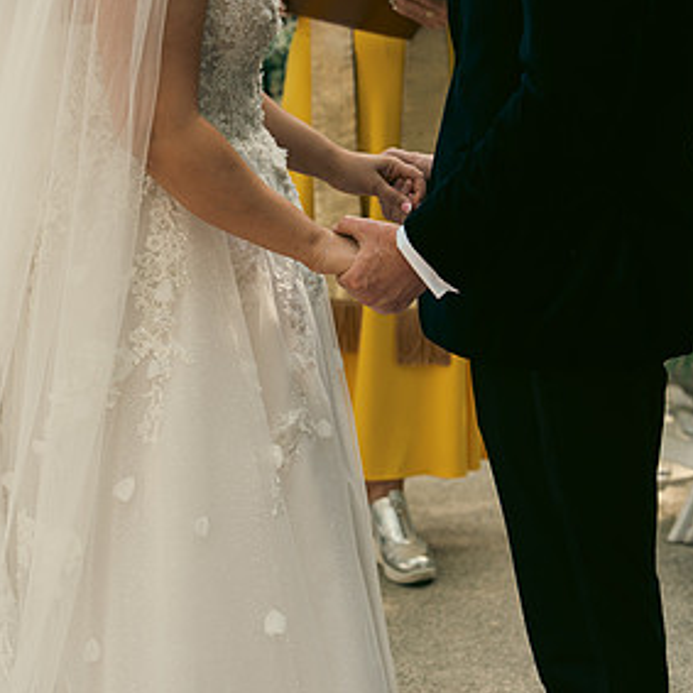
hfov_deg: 14.5
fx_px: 2718
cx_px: 372
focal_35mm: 120
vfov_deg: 14.5
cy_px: 371
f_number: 3.5
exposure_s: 1/200
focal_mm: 69
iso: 200
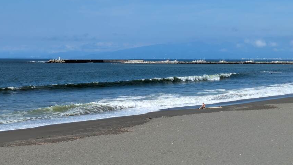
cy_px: 76
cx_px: 164
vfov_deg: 15.5
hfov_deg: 27.2
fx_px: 606
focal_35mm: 78
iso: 42
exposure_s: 1/3472
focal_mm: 5.43
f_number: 1.89
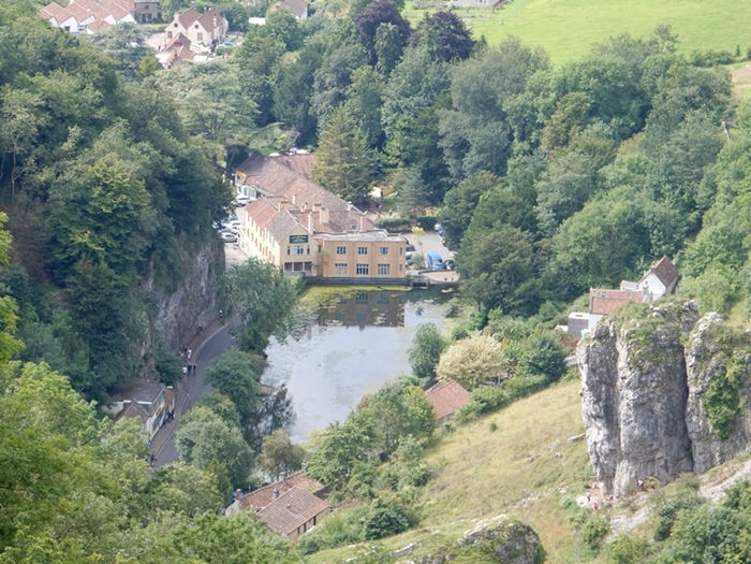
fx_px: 3558
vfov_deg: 9.1
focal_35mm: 164
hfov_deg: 12.0
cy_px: 282
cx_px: 376
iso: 125
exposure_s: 1/160
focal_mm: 29.2
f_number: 6
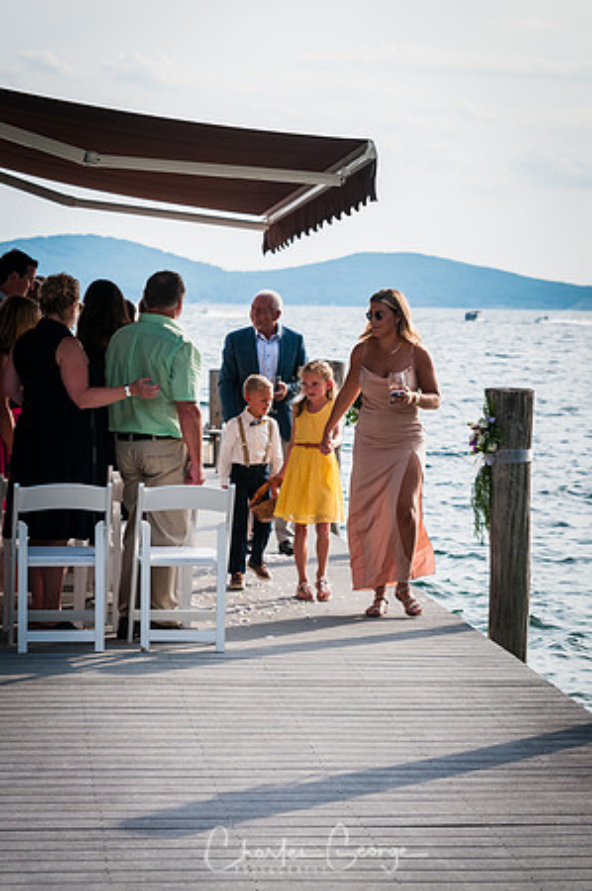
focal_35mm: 105
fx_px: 2596
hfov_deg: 13.0
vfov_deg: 19.5
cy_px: 446
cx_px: 296
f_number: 4
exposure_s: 1/1250
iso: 200
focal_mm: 70
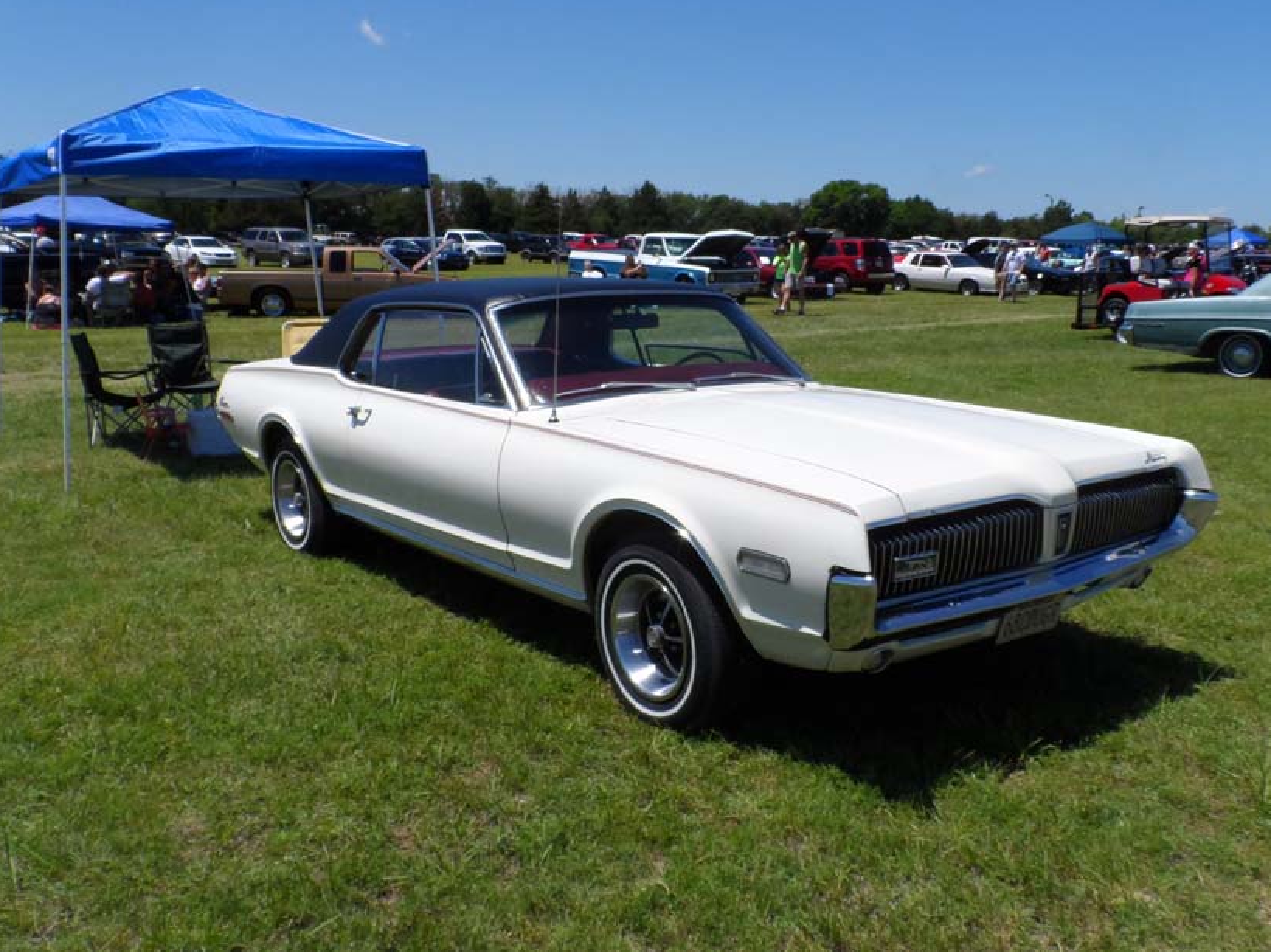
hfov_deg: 59.9
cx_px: 663
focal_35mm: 30
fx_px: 1101
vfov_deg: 46.8
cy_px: 479
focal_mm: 4
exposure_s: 1/1000
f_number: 4.5
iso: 80
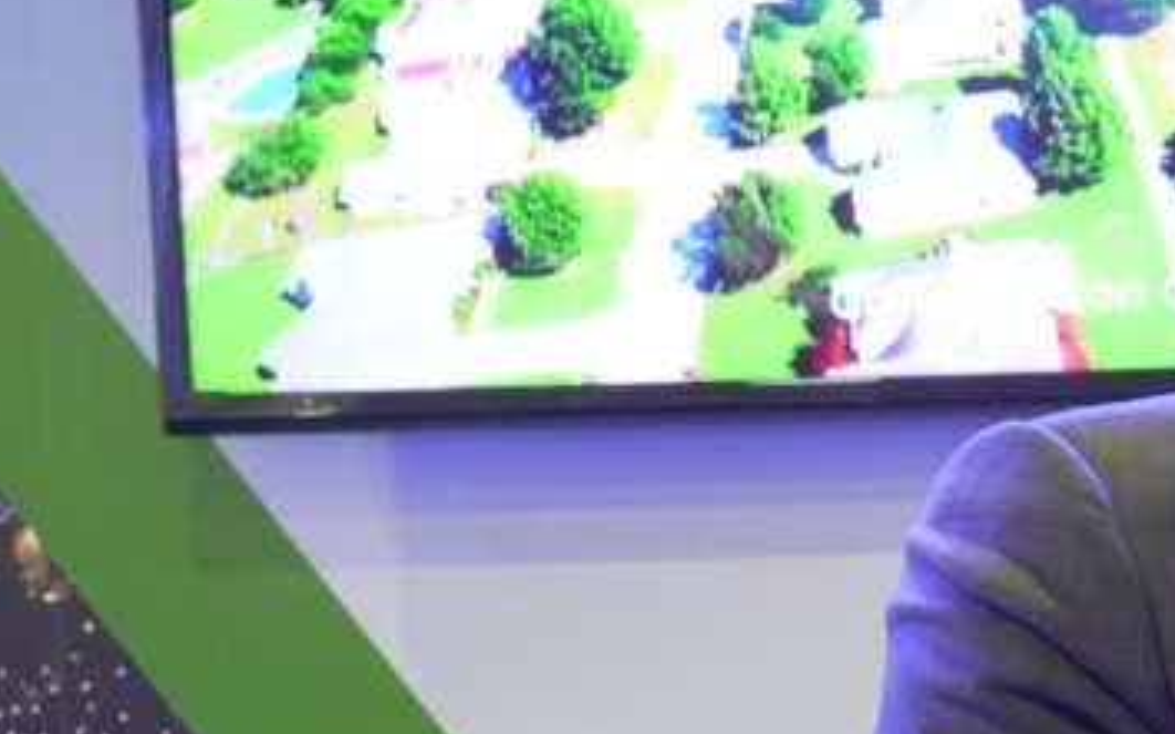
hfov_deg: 9.1
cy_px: 970
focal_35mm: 214
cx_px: 2572
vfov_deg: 6.1
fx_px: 6851
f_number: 7.1
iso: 5000
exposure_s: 1/50
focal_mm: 46
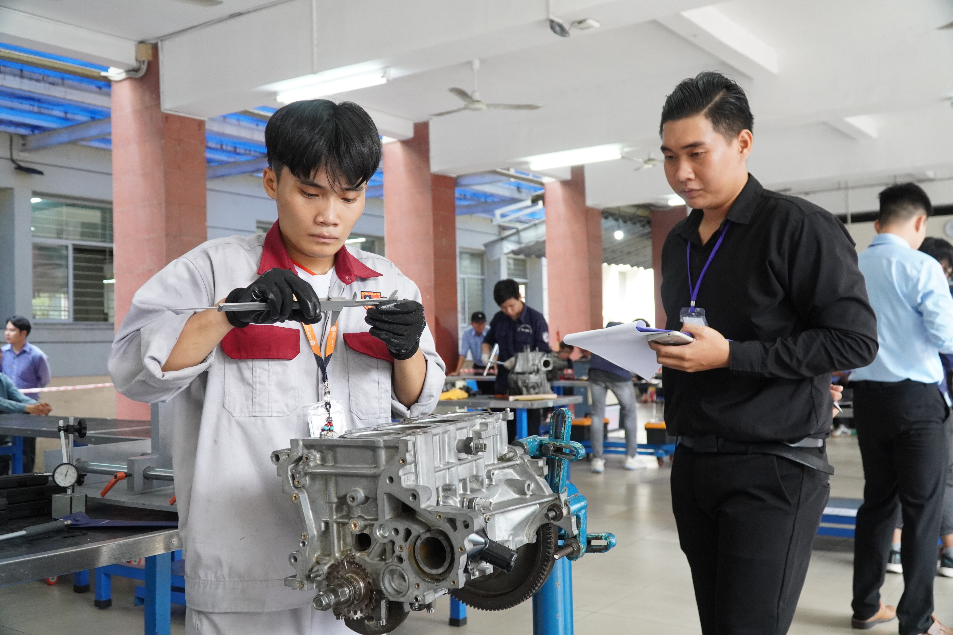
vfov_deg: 40.0
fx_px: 874
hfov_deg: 57.2
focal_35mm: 33
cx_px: 476
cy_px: 318
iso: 1600
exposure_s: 1/250
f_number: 4
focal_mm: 22
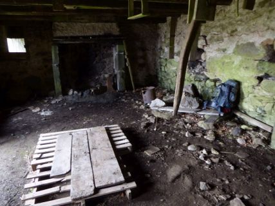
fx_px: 199
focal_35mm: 25
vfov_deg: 54.9
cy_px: 103
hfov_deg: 69.4
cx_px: 138
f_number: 3.3
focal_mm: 4.3
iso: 500
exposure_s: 1/8
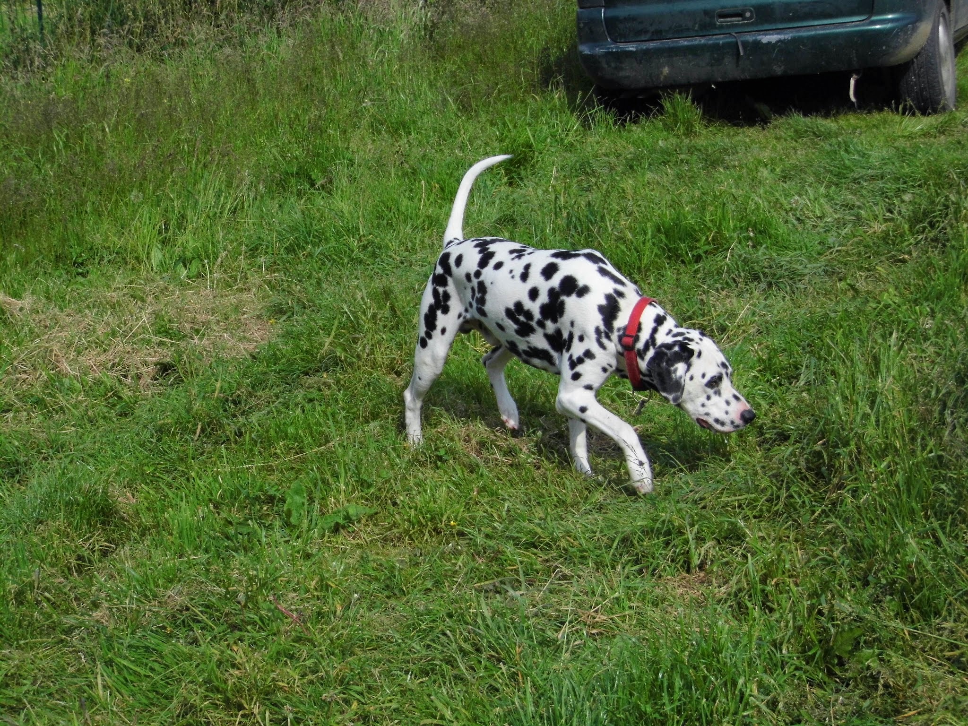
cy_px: 363
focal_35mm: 88
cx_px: 484
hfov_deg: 22.3
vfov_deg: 16.8
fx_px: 2461
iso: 100
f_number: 3.8
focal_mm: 15.7
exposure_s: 1/1250
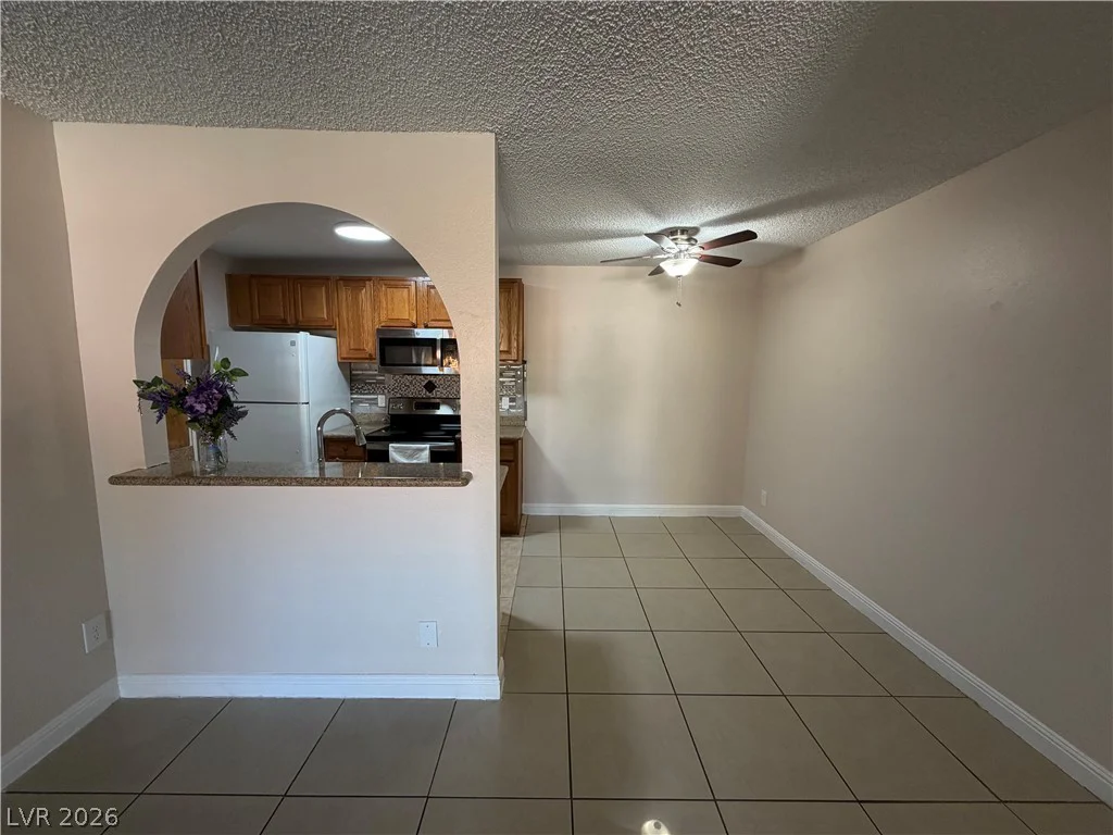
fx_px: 450
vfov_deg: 85.7
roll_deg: -0.5
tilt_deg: -7.1
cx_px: 556
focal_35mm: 14
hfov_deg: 102.1
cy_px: 418
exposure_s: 1/60
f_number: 2.2
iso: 200
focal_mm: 2.22
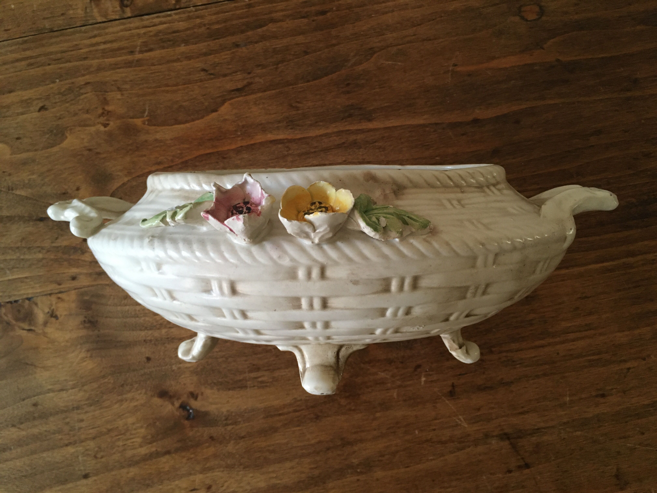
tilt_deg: -76.6
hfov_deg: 61.7
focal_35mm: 29
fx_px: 550
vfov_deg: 48.2
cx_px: 328
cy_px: 246
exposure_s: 1/33
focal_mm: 4.15
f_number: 2.2
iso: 200
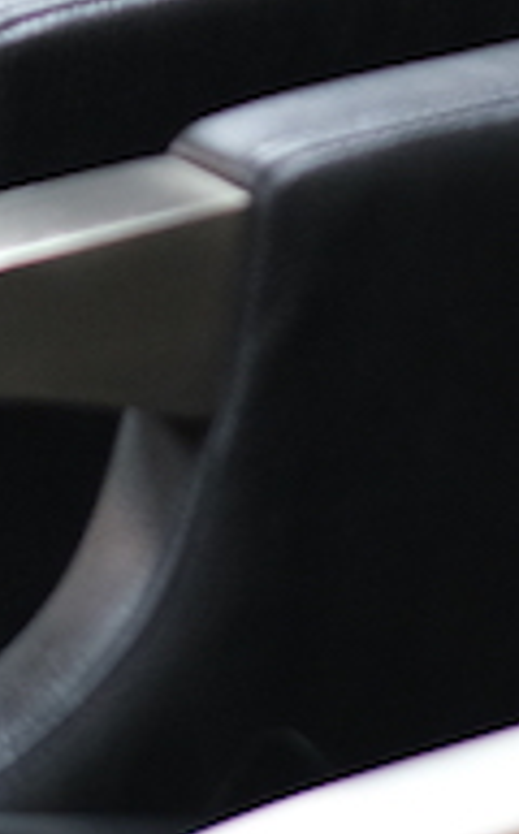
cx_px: 104
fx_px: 12108
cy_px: -886
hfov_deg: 2.5
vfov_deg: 3.9
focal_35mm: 533
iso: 1000
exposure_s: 1/60
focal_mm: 56
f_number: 1.8
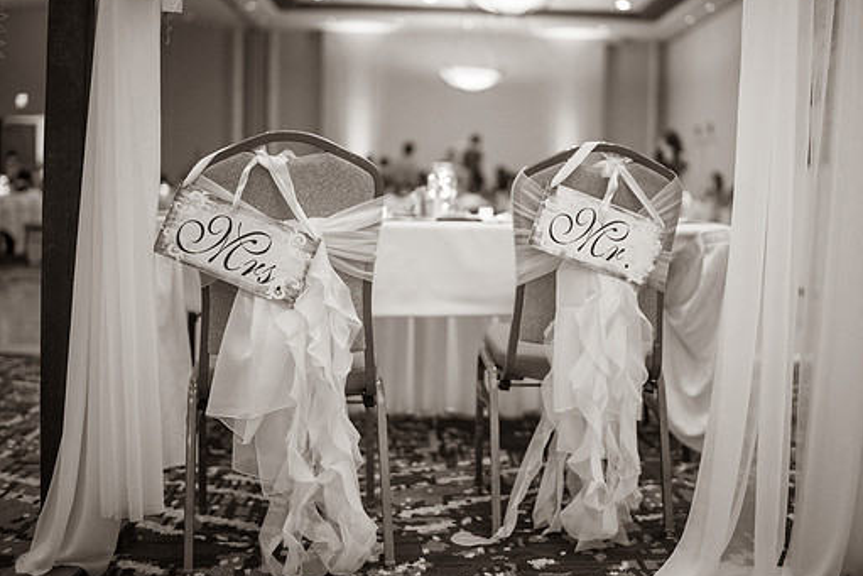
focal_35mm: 42
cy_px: 282
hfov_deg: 46.3
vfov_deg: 31.9
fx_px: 1007
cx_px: 484
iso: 2500
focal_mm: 35
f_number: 1.2
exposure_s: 1/320
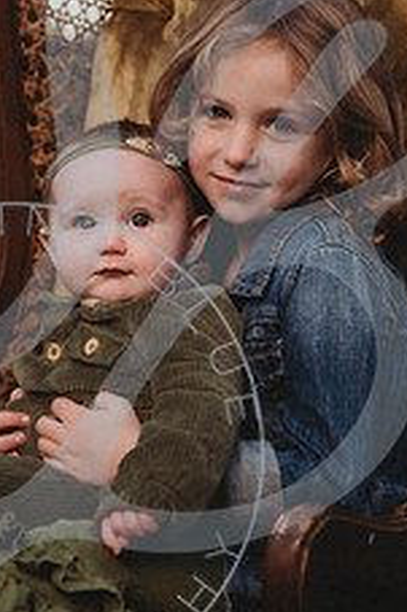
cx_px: 135
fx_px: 1749
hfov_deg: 13.3
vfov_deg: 19.8
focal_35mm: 103
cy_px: 248
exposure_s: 1/160
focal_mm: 52
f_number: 2.8
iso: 100
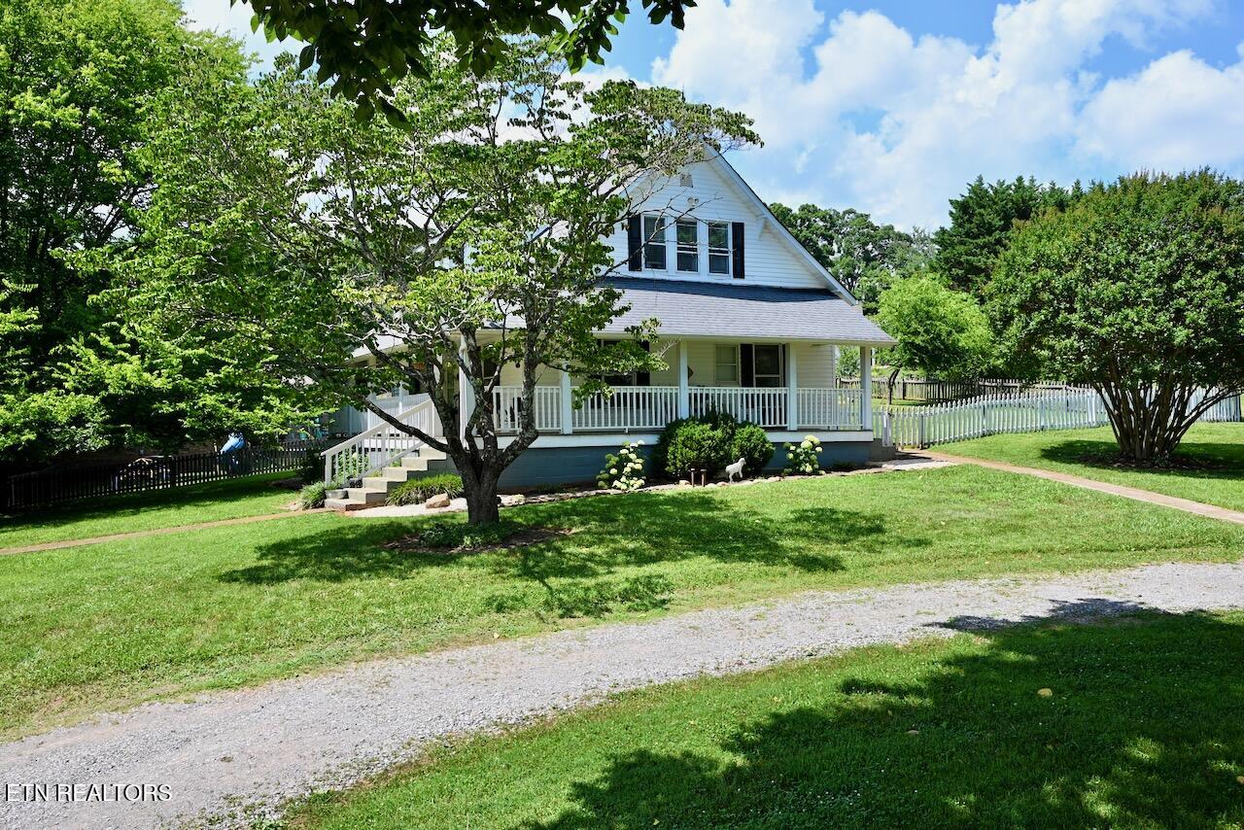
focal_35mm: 30
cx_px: 622
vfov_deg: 43.6
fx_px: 1037
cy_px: 415
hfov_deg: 61.9
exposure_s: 1/320
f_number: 6.3
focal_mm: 20.5
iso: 100
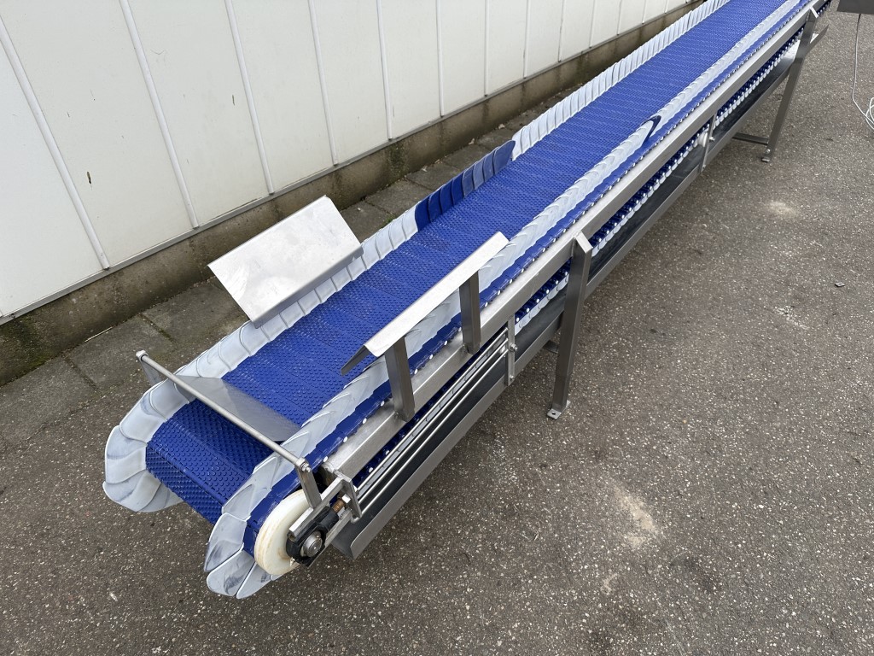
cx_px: 437
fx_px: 606
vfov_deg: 56.8
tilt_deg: -35.8
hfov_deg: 71.6
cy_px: 328
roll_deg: +0.3
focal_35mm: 24
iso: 80
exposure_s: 1/309
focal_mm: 6.86
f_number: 1.78
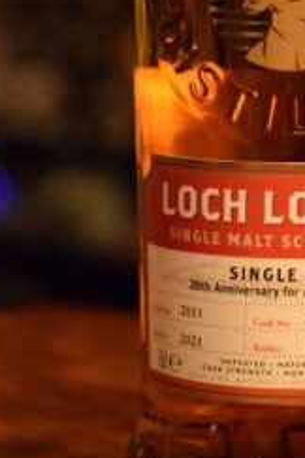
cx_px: 289
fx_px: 2008
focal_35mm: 158
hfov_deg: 8.6
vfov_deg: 12.8
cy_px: -41
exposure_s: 1/60
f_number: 4
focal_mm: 40
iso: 6400
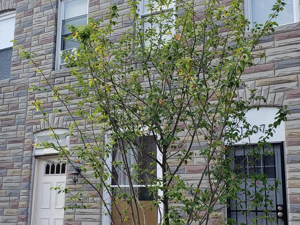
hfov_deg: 41.8
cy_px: 133
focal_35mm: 45
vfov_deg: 32.1
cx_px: 116
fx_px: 390
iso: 50
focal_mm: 4.3
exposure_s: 1/572
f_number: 2.4
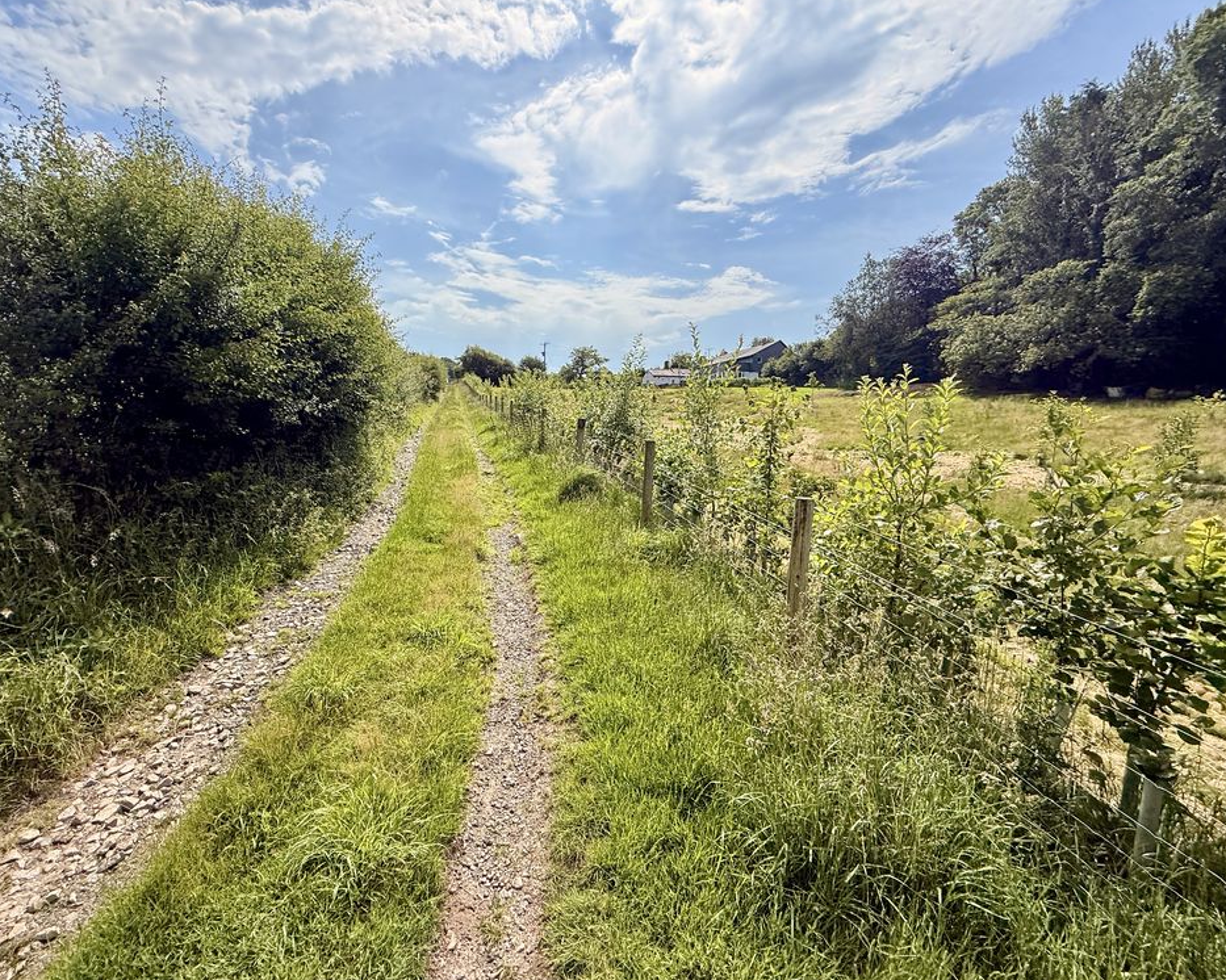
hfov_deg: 96.6
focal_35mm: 15
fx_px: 544
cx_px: 565
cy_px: 491
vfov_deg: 84.0
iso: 50
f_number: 2.2
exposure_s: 1/1572
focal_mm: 2.22
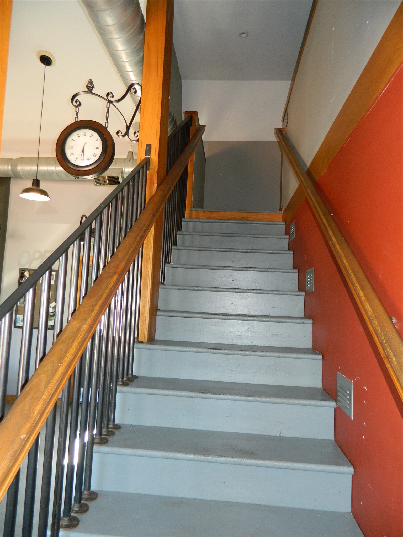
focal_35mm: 25
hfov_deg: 54.9
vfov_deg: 69.4
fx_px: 388
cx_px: 202
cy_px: 268
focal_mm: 4.5
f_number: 3.1
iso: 200
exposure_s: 1/30
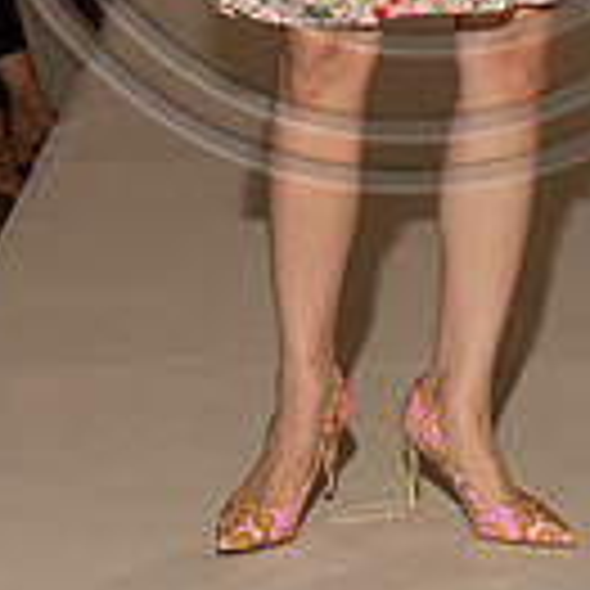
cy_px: -266
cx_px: 408
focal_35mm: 219
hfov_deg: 8.0
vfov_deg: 7.9
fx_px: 4223
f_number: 9
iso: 800
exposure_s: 1/250
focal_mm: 75
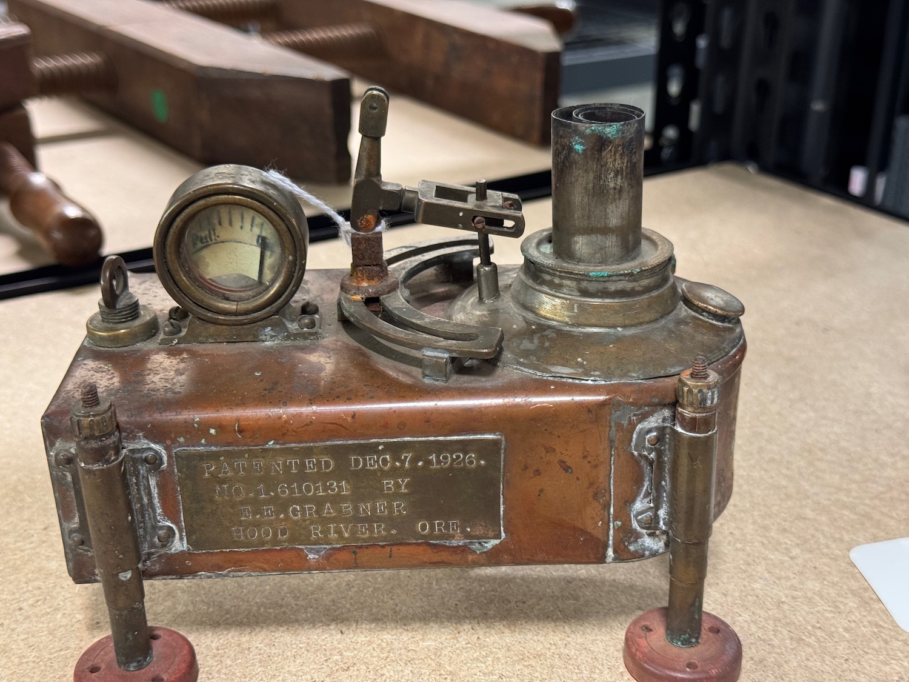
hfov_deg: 39.7
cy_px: 341
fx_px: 1260
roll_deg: -1.4
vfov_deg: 30.3
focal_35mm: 48
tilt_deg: -24.4
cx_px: 454
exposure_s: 1/40
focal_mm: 6.76
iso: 250
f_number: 1.78
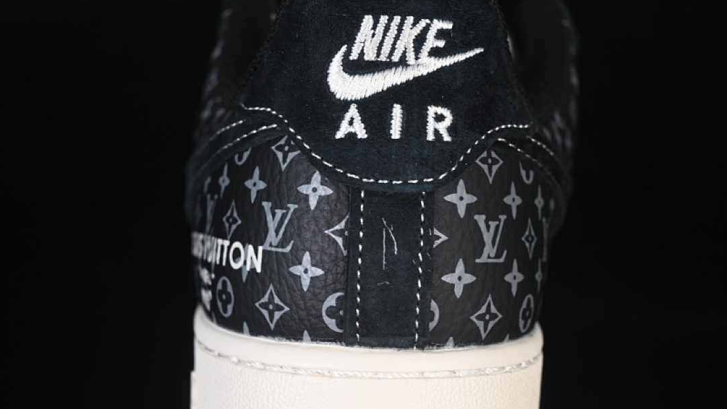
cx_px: 364
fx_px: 1523
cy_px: 239
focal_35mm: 79
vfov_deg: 15.3
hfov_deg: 26.9
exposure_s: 1/50
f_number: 6.3
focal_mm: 50
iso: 160
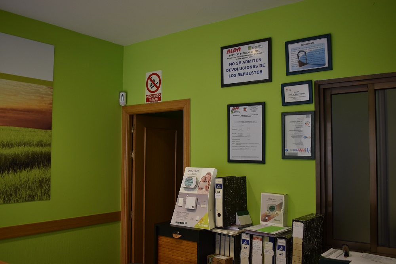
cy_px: 132
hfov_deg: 55.1
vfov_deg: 38.3
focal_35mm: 34
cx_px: 198
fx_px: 379
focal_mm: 23
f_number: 3.8
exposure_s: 1/40
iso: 220
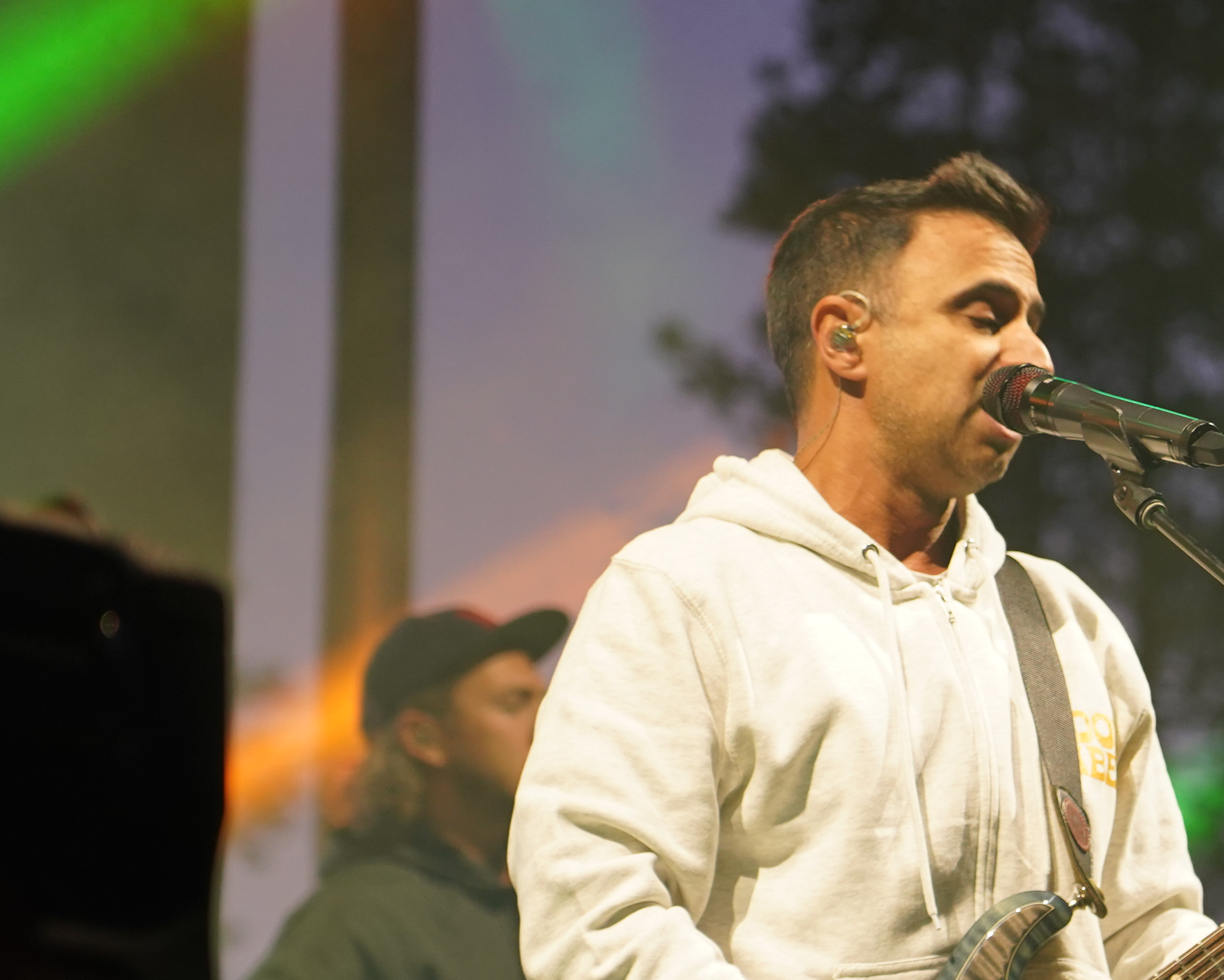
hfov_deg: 8.2
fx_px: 8549
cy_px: 663
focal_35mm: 236
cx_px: 1100
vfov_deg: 6.6
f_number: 4
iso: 1000
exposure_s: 1/160
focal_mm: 105
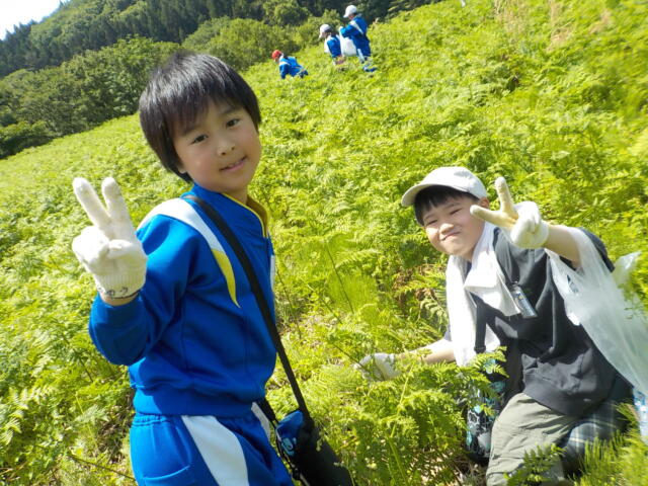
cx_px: 324
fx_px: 562
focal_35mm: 30
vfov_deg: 46.8
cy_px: 243
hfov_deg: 60.0
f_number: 3.3
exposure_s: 1/500
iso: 125
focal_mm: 4.1
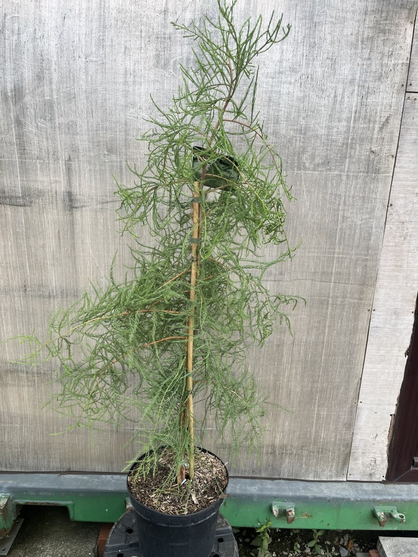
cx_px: 209
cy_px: 278
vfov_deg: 67.3
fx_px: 419
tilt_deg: -15.5
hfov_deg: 53.1
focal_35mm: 26
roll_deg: -3.9
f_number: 1.6
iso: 50
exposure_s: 1/583
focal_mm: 5.1
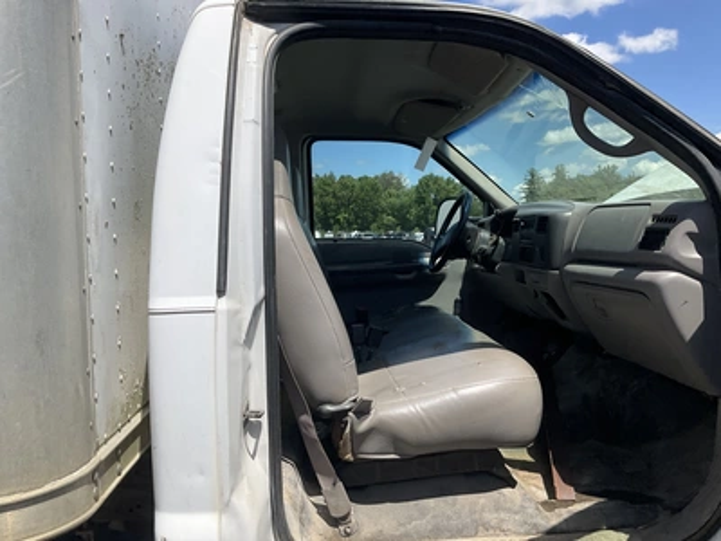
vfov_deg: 48.2
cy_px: 270
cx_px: 360
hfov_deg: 61.7
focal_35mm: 29
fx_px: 604
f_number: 1.8
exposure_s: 1/2227
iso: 25
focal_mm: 3
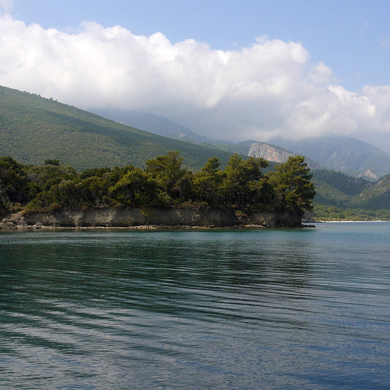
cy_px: 195
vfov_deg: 34.0
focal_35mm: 50
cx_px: 213
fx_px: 637
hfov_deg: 34.0
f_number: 10
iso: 100
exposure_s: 1/320
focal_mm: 21
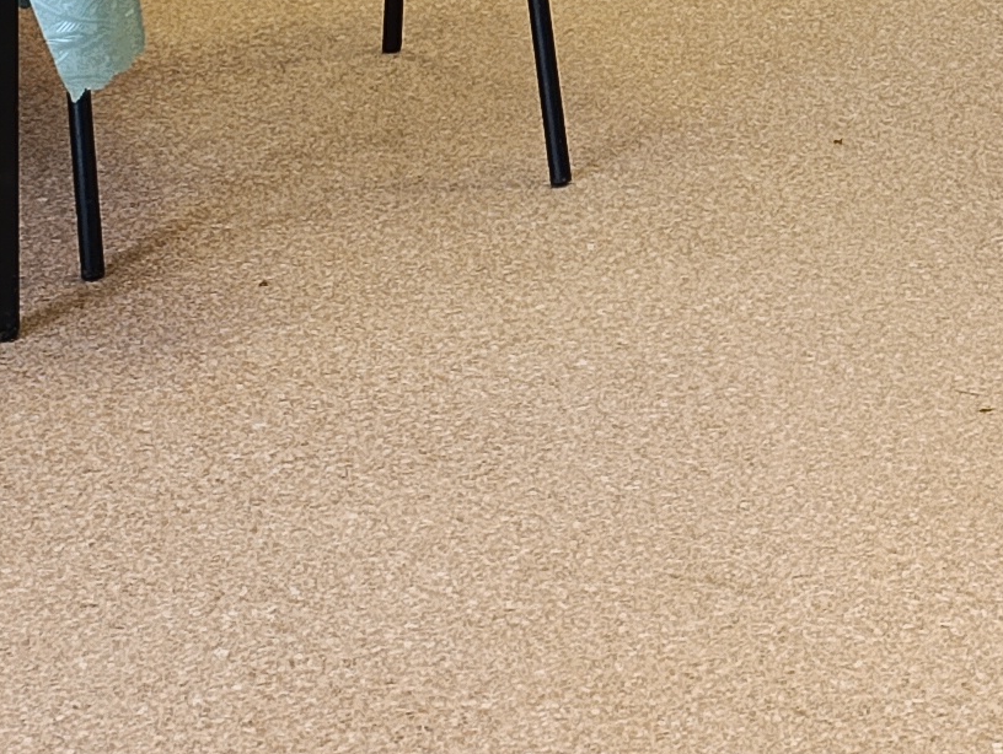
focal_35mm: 115
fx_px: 3336
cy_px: -921
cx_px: 1240
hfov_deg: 16.3
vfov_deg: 11.2
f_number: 1.65
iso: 800
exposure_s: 1/100
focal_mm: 6.14
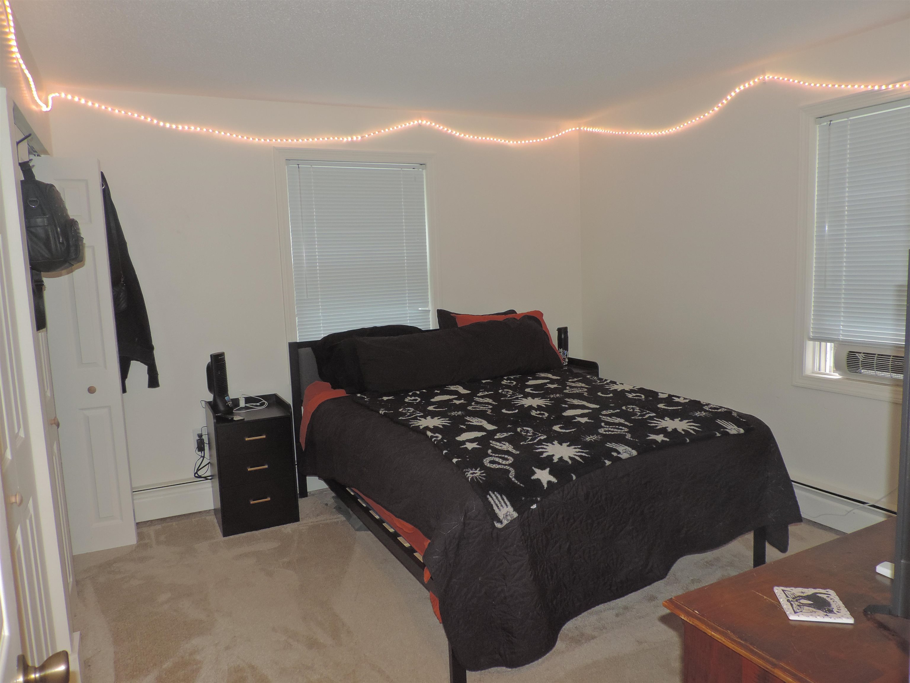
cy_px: 342
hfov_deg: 71.6
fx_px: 631
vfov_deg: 56.8
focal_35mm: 24
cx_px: 455
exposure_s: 1/30
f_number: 3
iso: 200
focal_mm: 4.3
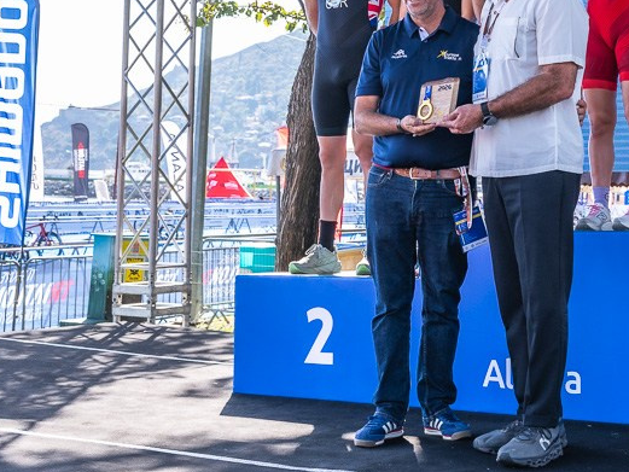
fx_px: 1309
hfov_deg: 26.4
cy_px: 66
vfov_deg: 20.1
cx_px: 525
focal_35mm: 72
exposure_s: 1/320
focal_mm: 30.5
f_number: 5.6
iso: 250
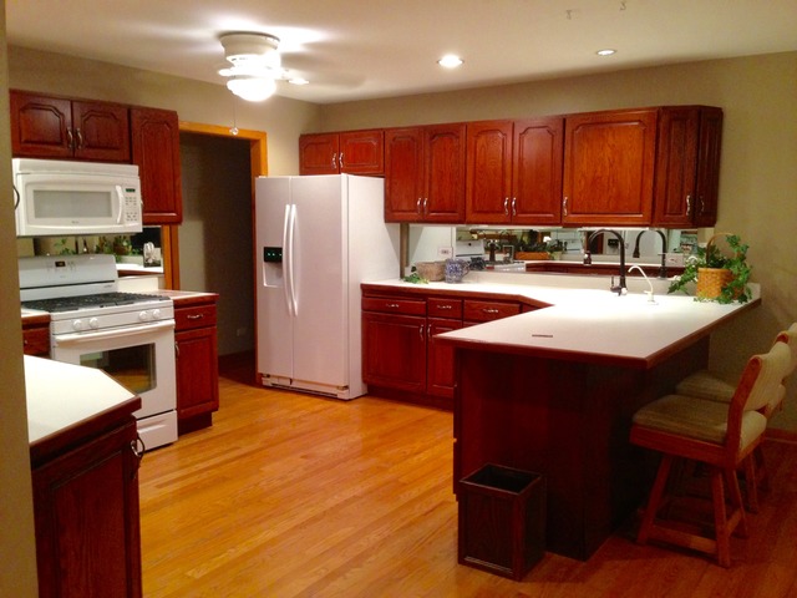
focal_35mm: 33
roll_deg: +0.2
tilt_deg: -3.4
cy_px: 299
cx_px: 398
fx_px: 760
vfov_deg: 42.9
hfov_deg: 55.4
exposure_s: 1/20
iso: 250
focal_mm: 4.12
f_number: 2.4
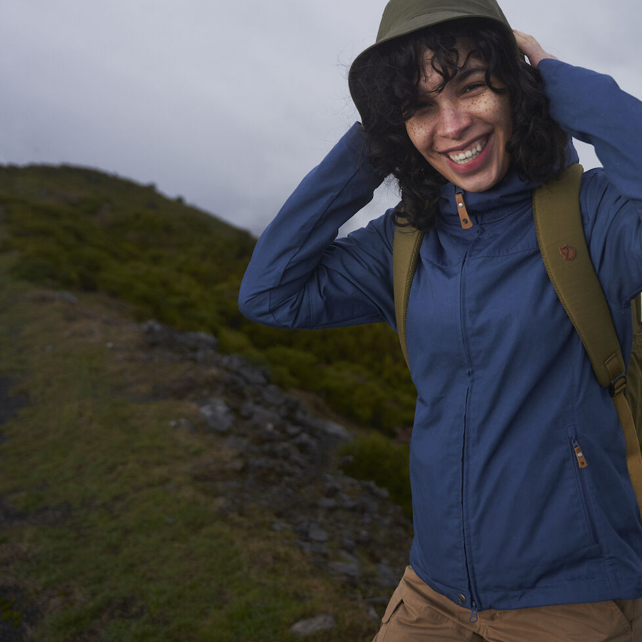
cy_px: 314
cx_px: 445
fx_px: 905
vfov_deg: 39.1
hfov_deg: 38.5
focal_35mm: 43
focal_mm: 33.1
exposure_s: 1/1250
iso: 200
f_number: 3.2
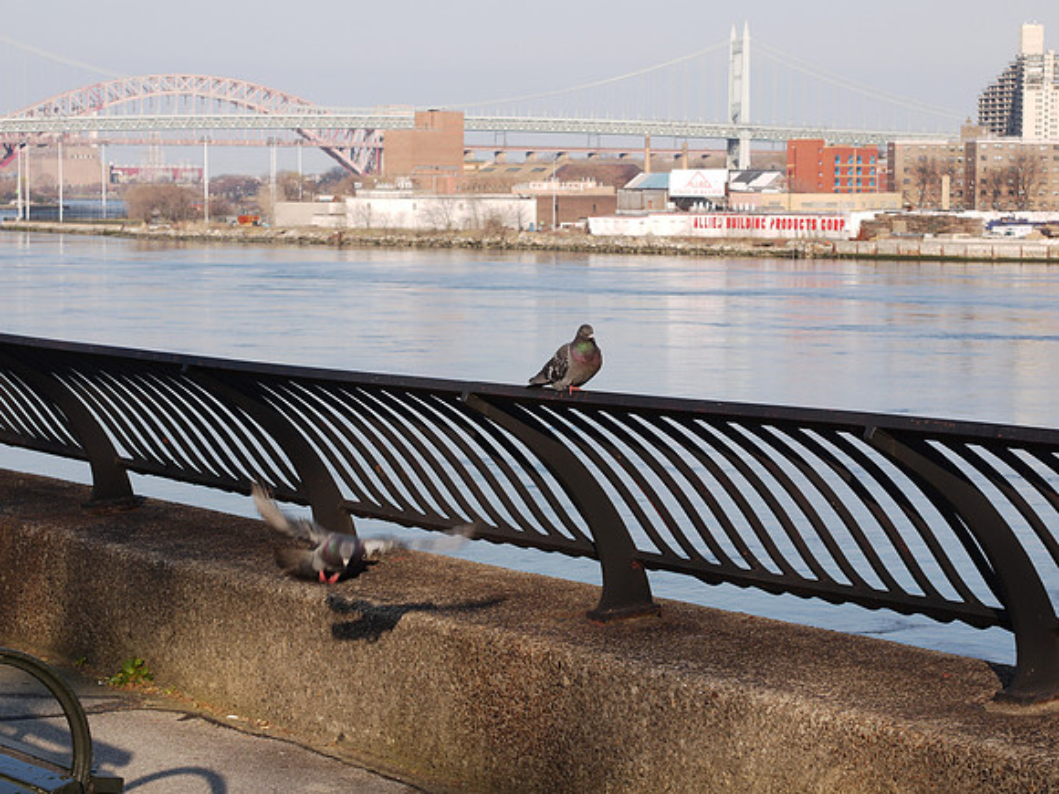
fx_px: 2753
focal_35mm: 90
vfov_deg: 16.4
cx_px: 530
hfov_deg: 21.8
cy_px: 397
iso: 100
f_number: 9
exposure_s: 1/160
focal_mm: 45
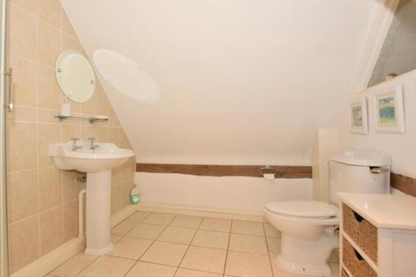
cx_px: 186
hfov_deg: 92.9
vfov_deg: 70.4
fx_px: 196
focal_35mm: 17
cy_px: 135
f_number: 5.6
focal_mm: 10
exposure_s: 1/60
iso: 400
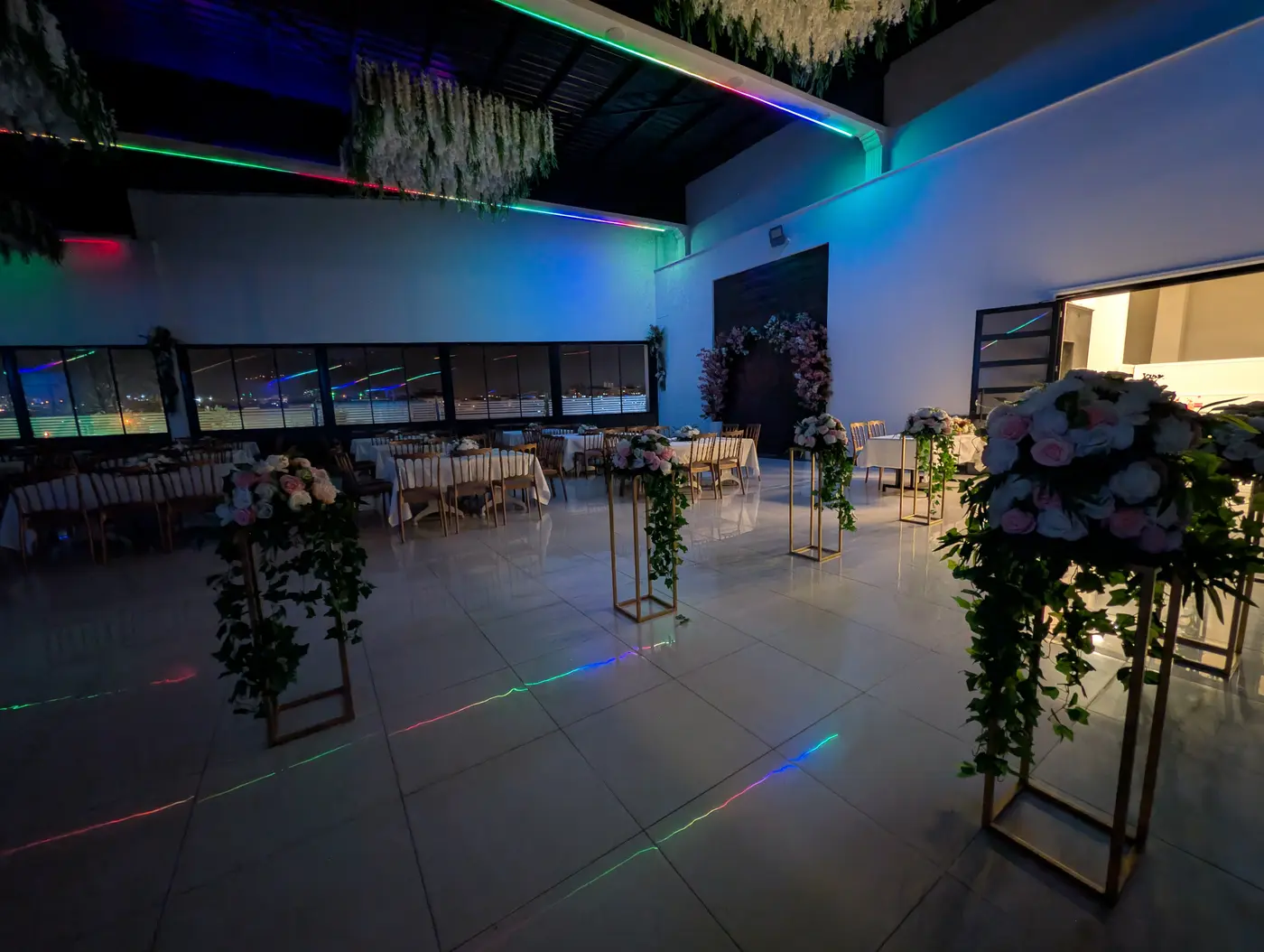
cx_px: 632
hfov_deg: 110.5
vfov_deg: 94.6
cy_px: 476
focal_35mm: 12
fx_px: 439
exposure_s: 1/10.2
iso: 345
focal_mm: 2.02
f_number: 1.7
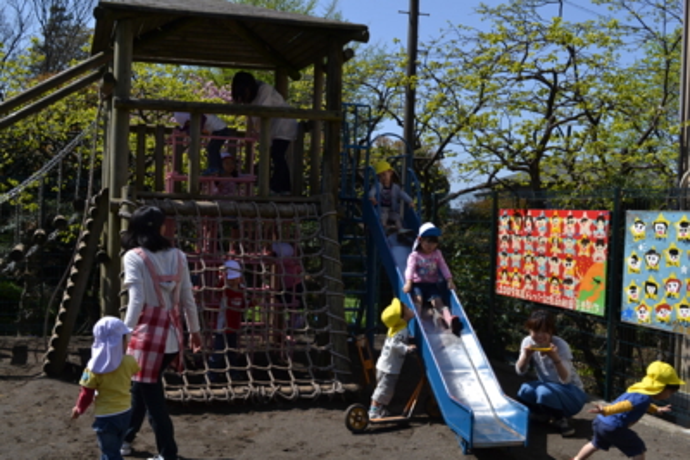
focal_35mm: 39
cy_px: 230
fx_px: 748
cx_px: 345
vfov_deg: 34.2
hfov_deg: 49.5
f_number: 8
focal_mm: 26
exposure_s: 1/250
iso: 100
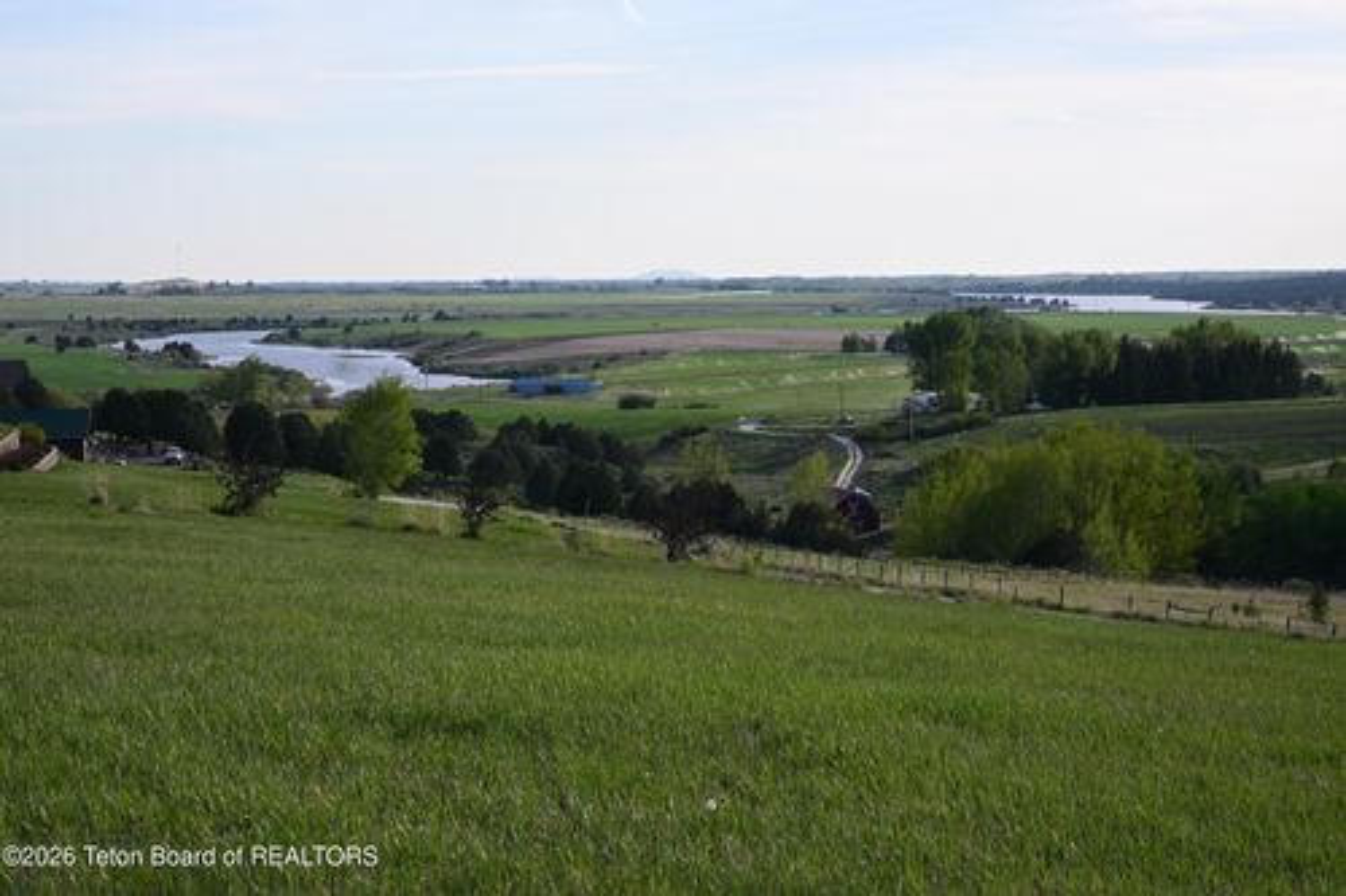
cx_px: 673
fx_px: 2803
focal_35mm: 75
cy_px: 448
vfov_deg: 18.2
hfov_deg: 27.0
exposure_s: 1/250
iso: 100
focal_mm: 50
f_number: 6.3
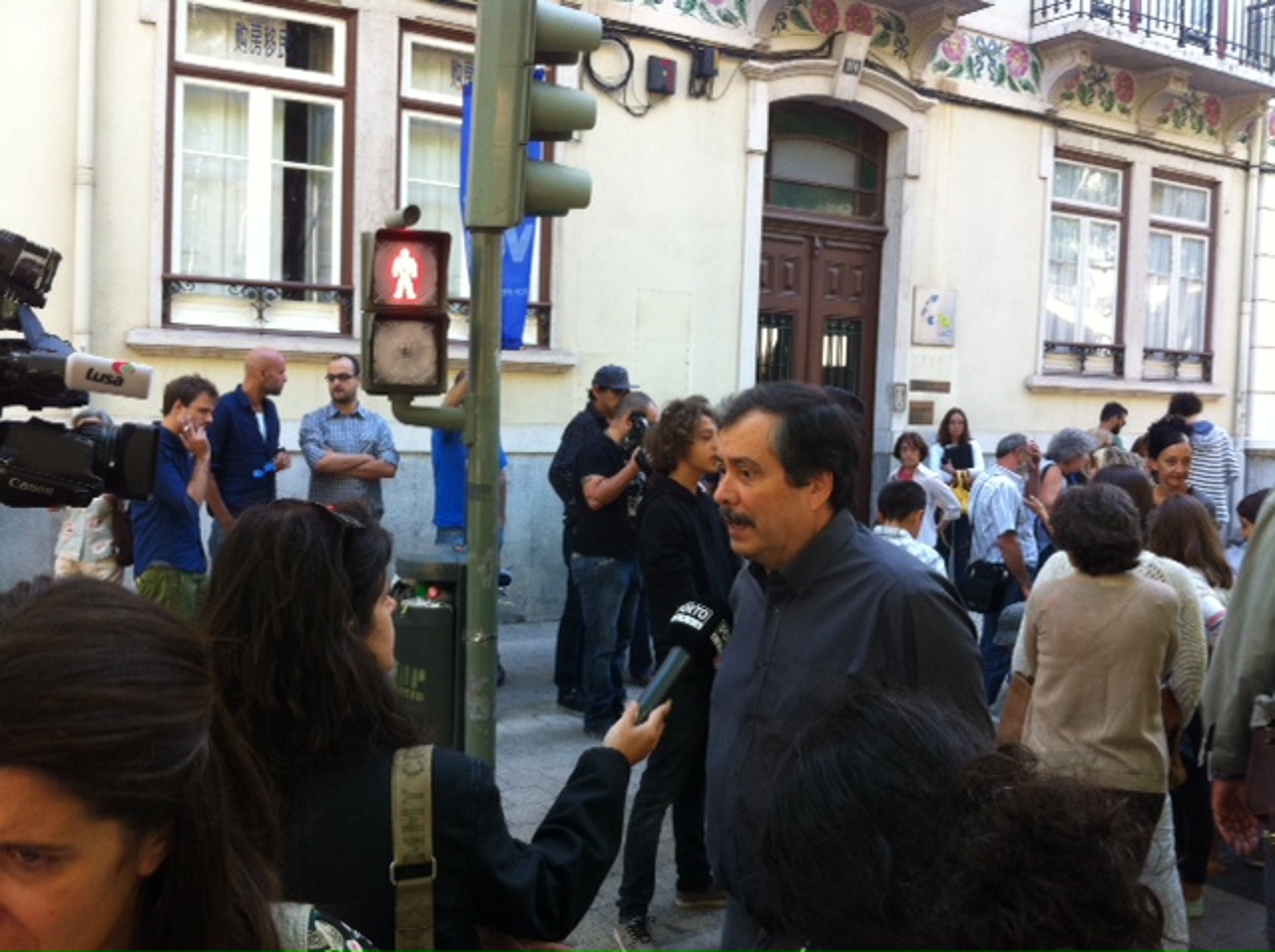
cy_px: 476
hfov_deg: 52.7
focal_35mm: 35
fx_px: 1287
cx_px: 638
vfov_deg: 40.6
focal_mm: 3.85
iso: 100
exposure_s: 1/60
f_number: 2.8
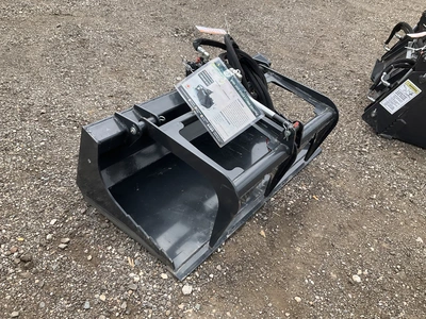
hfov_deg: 61.7
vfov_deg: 48.2
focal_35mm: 29
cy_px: 160
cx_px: 213
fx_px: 357
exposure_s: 1/898
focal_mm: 3
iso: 25
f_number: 1.8
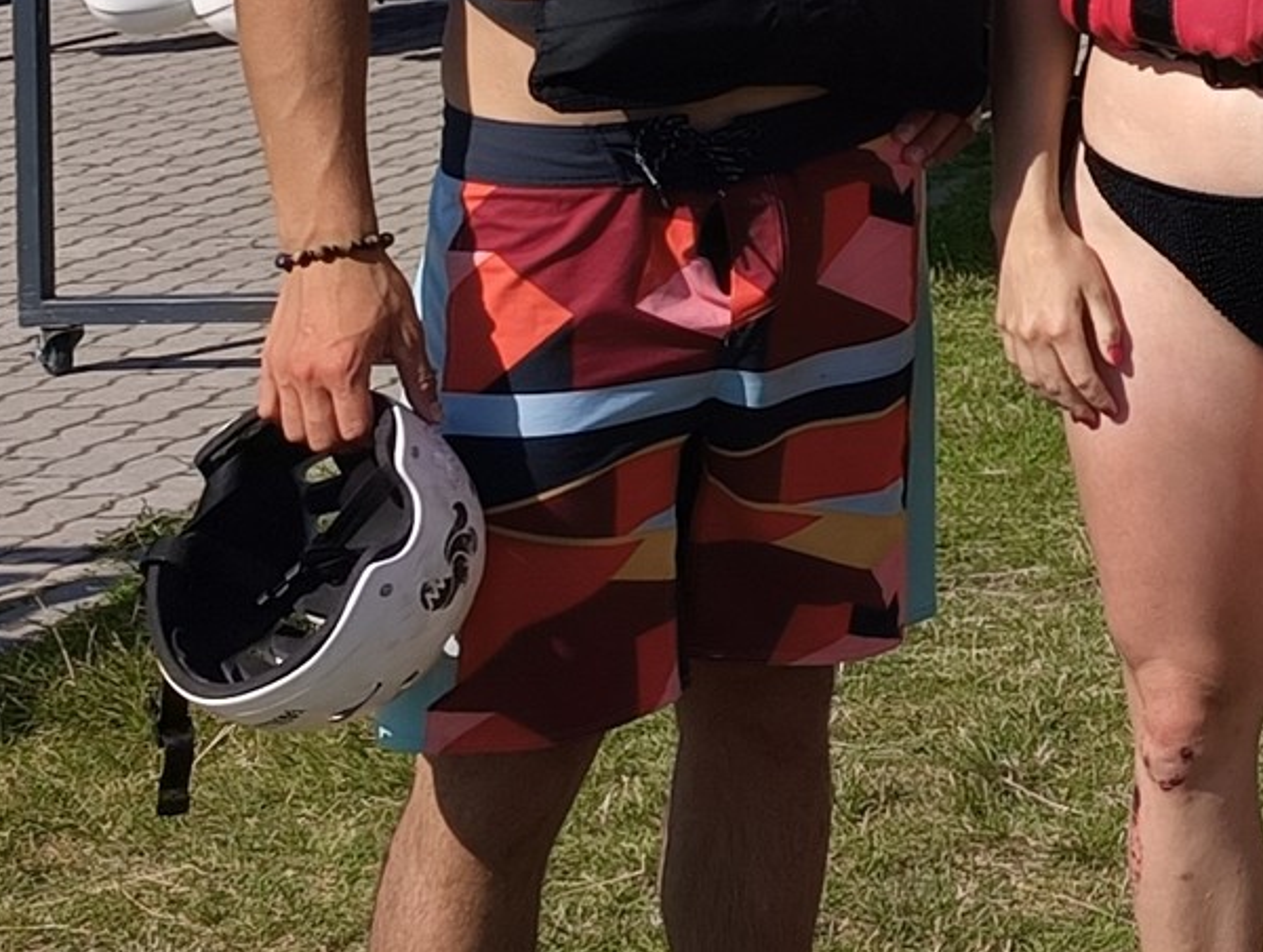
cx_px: 2541
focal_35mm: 115
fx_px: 4203
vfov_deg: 12.7
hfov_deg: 14.2
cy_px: -100
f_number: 1.69
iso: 64
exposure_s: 1/1344
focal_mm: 6.06
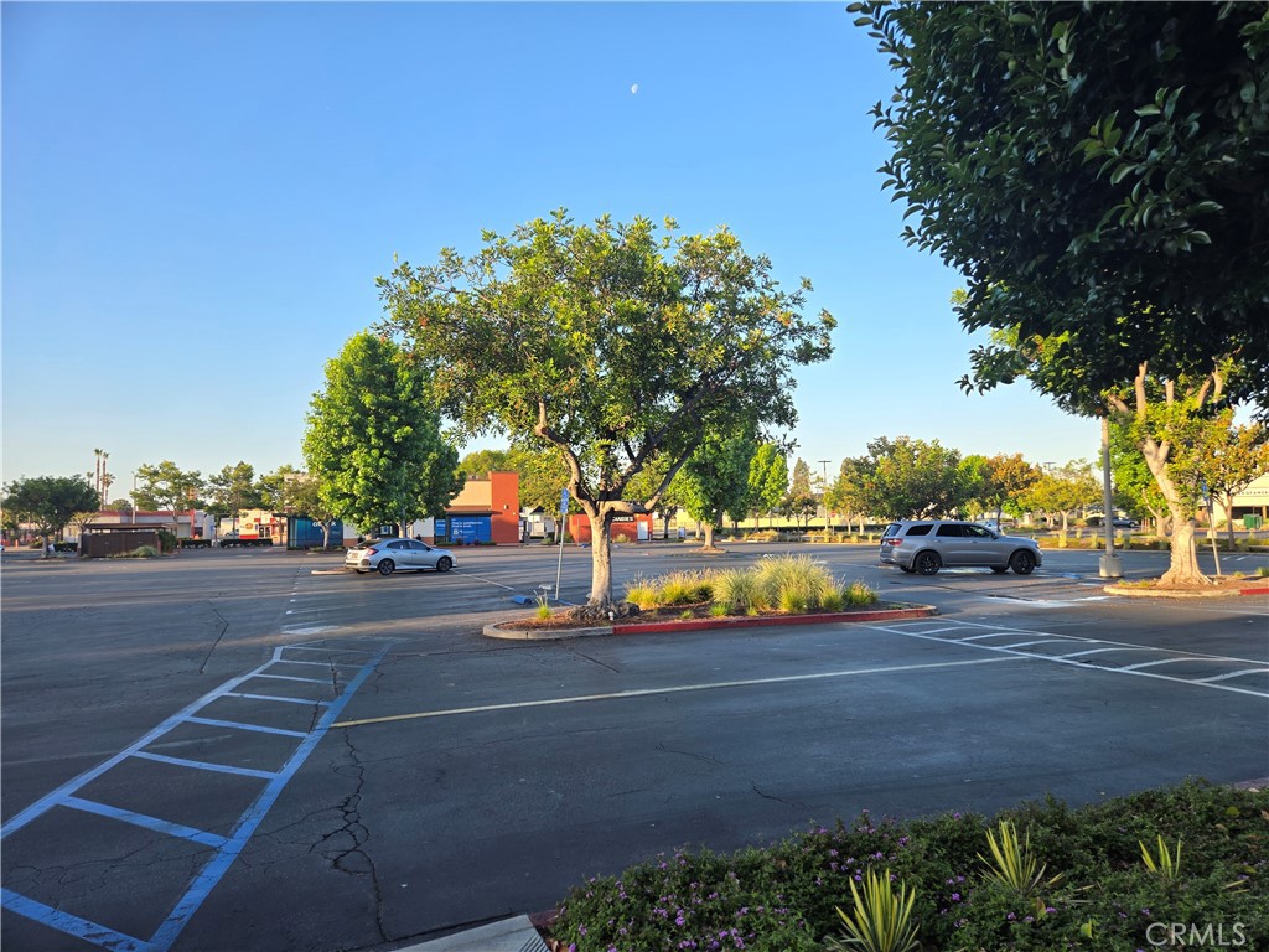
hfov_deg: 73.9
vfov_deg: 58.9
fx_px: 843
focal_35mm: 23
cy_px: 476
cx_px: 634
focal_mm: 5.4
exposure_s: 1/455
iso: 25
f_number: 1.8
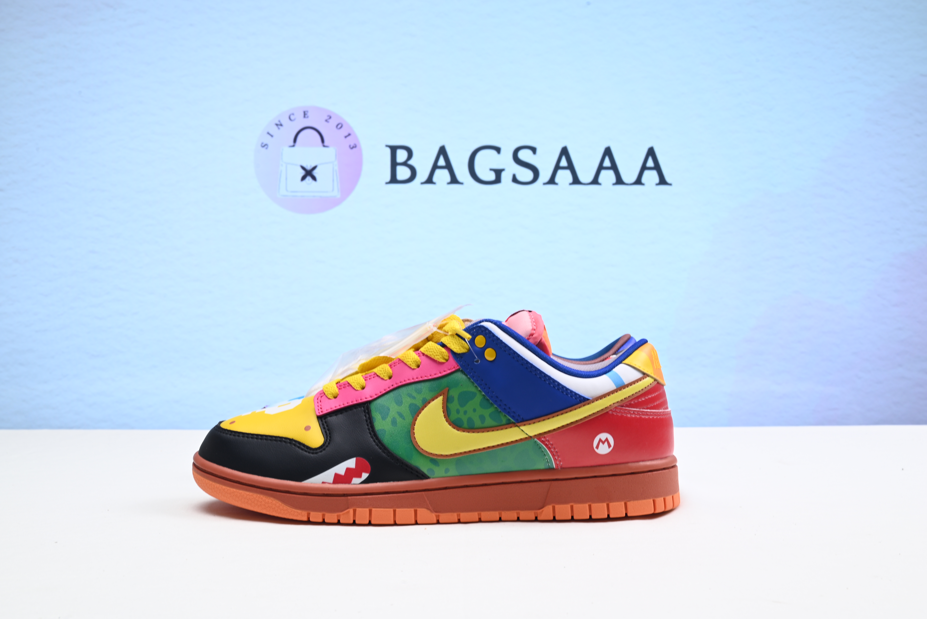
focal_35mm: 38
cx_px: 464
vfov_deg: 35.1
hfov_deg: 50.7
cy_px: 310
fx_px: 979
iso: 100
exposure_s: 1/2
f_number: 16
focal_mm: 38
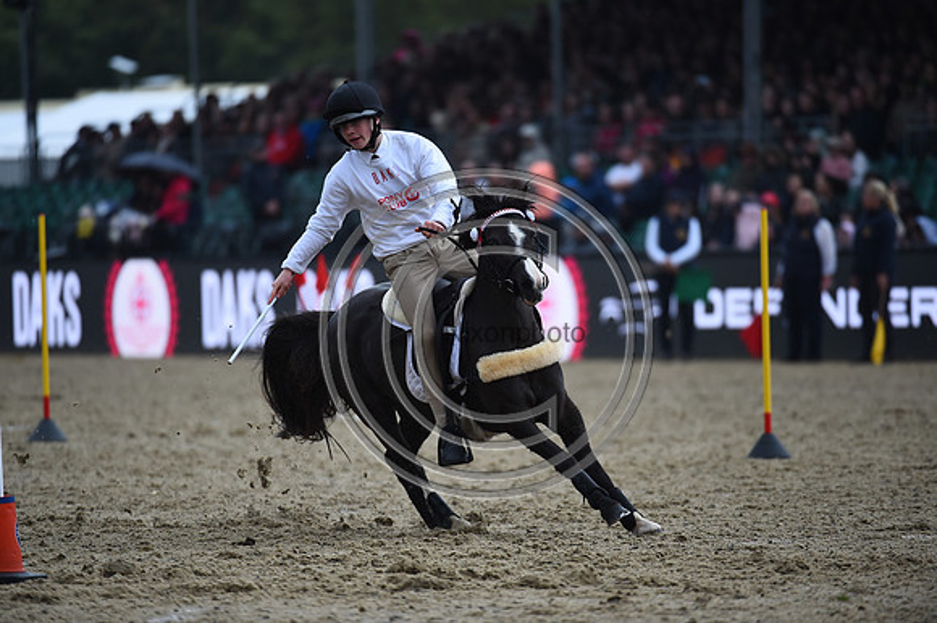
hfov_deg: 5.7
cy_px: 312
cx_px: 468
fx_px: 9364
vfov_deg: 3.8
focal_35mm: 360
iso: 1100
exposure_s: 1/1250
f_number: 4.5
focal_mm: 360
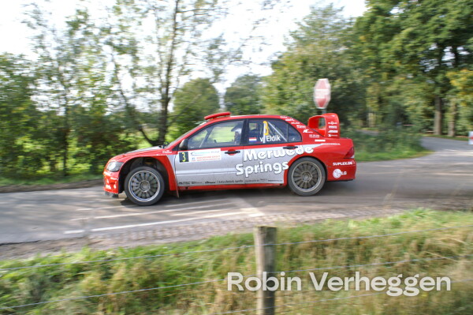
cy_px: 158
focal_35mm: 30
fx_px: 394
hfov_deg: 62.0
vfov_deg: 43.5
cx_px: 236
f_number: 10
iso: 400
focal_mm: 20
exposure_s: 1/160
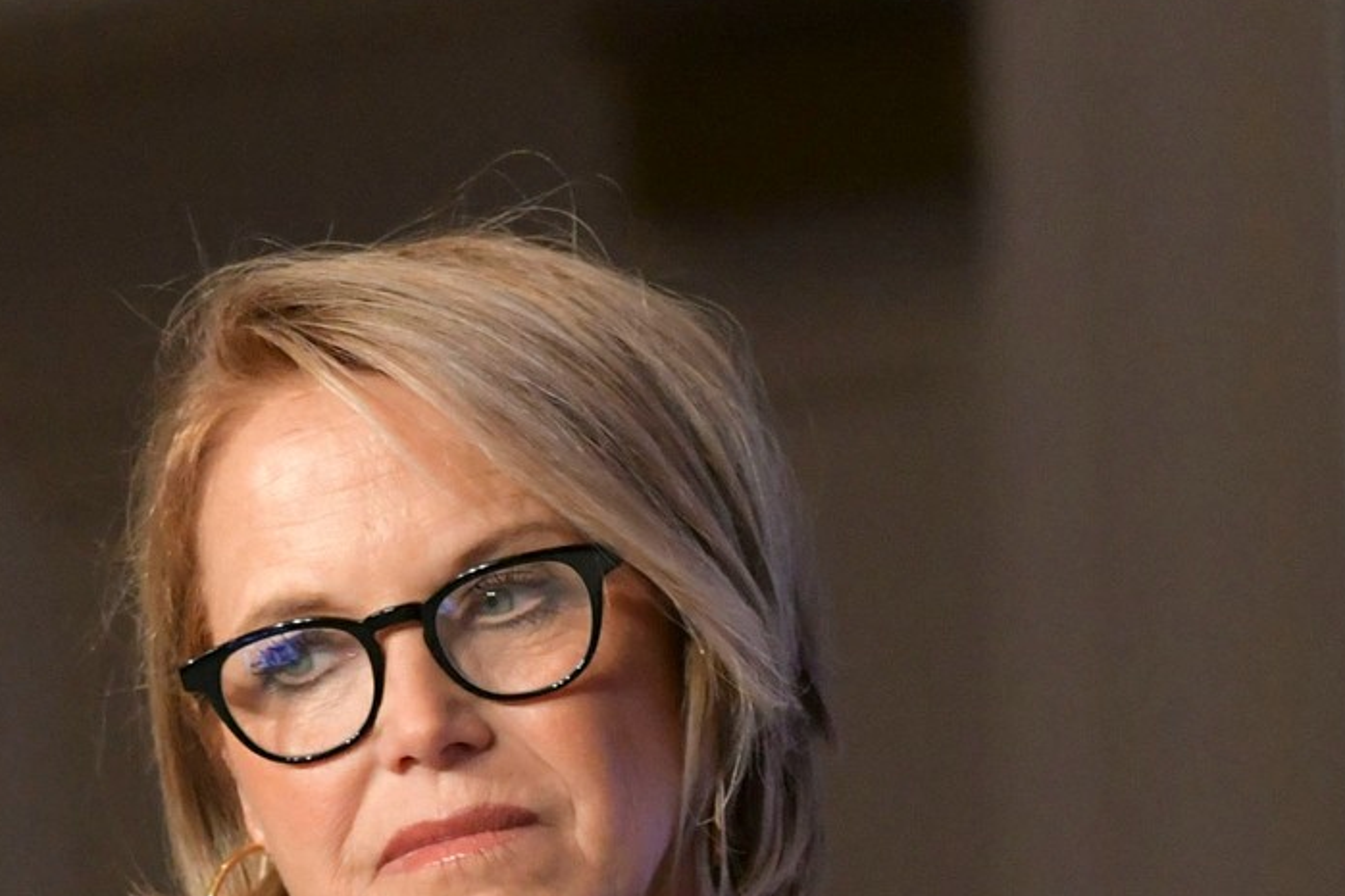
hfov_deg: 6.4
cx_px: 456
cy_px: 1127
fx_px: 12029
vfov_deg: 4.3
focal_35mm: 322
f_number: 2.8
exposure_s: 1/250
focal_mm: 125
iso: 2500
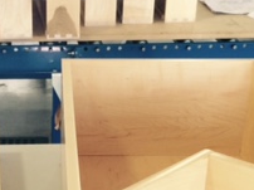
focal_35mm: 92
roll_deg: -0.2
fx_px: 674
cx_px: 58
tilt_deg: -26.4
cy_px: 201
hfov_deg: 21.1
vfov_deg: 15.7
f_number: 2.2
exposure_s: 1/40
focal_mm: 4.15
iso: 40
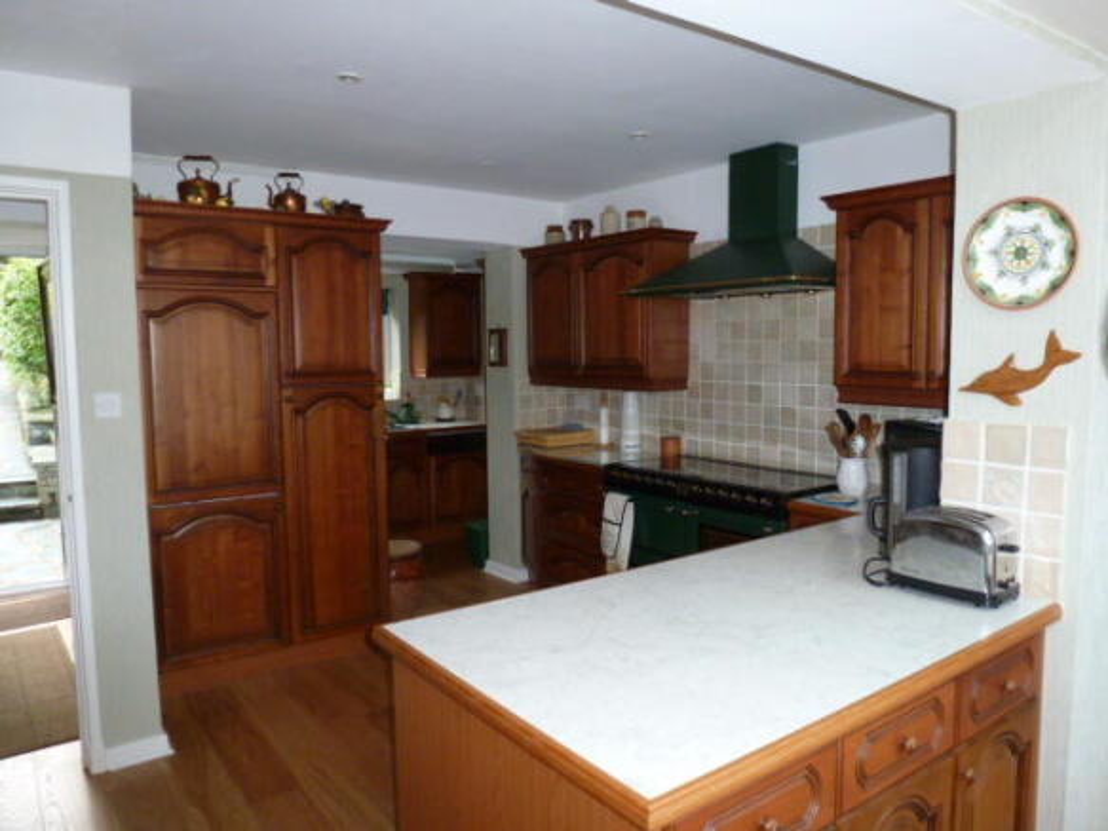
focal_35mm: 24
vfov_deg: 56.8
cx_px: 554
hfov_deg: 71.6
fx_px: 768
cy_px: 416
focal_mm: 4.3
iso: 320
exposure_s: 1/60
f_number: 3.3
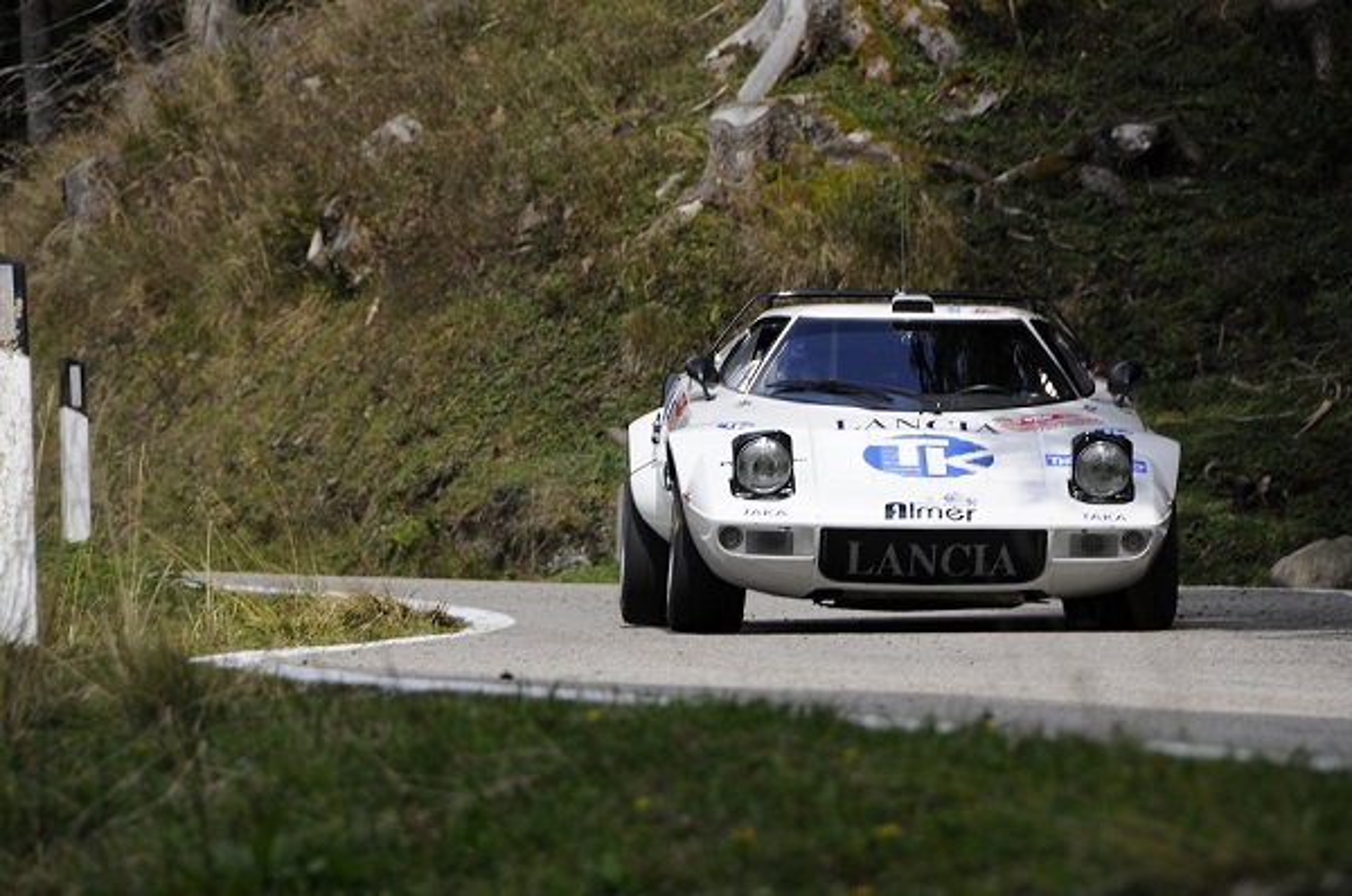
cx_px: 676
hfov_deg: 6.9
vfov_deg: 4.6
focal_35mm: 300
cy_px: 448
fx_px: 11248
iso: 500
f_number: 8
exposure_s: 1/800
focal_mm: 200
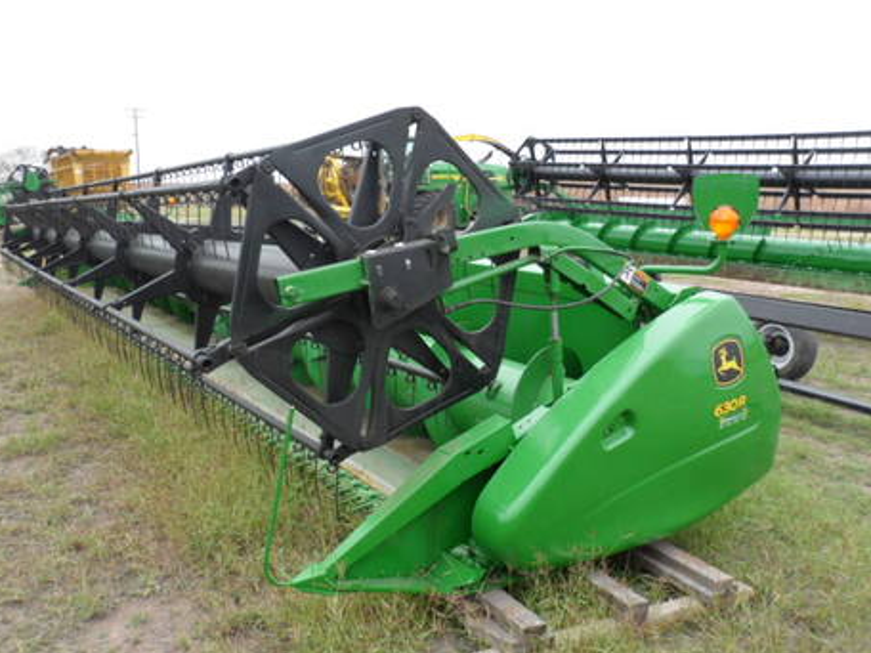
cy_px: 325
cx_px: 414
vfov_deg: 45.4
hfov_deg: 58.3
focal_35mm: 31
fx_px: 780
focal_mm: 4.9
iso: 80
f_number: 3.3
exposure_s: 1/180
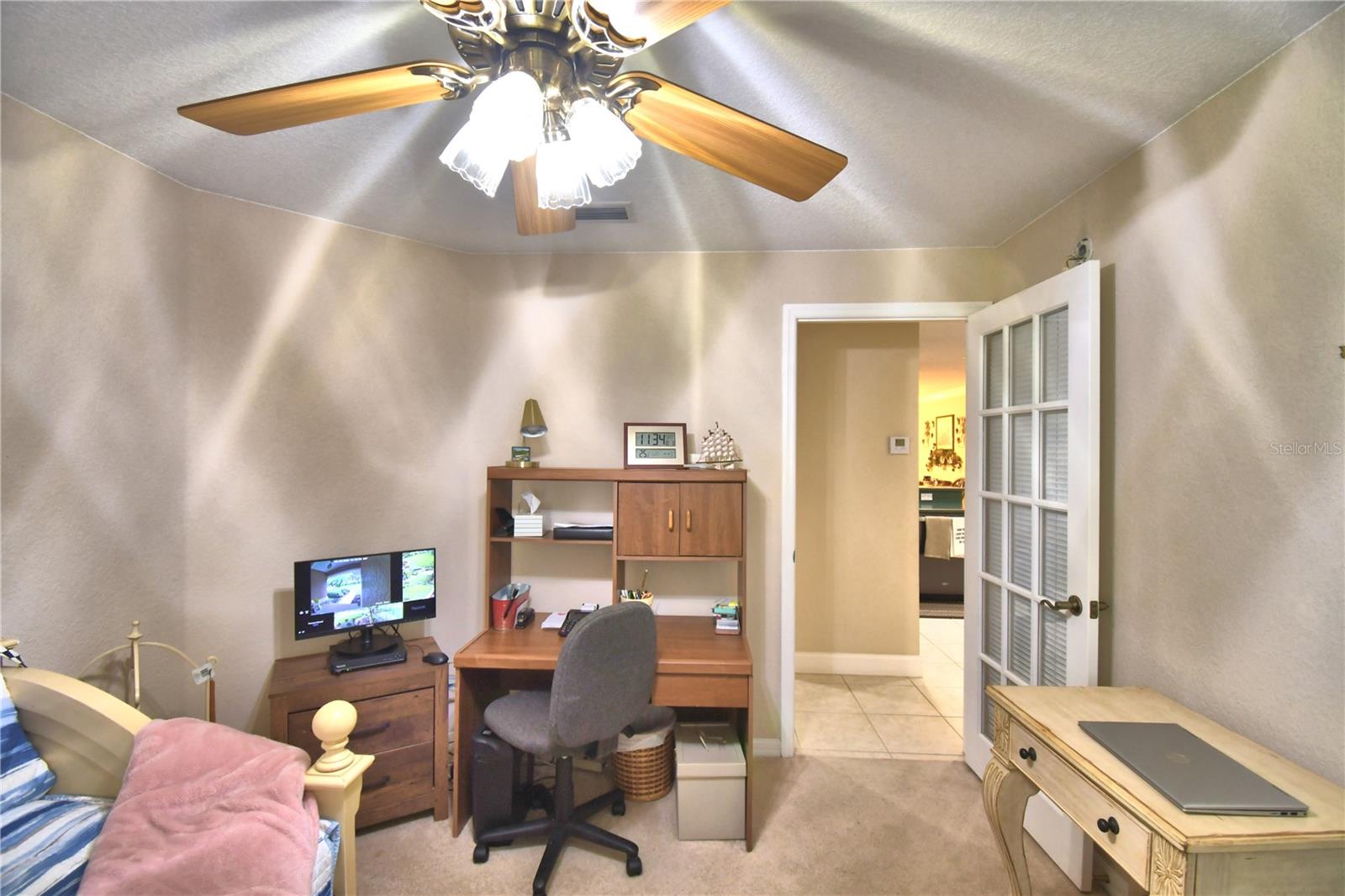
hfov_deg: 100.4
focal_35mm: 15
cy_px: 448
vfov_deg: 77.3
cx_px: 672
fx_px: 560
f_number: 4.5
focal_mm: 10
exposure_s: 1/40
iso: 400
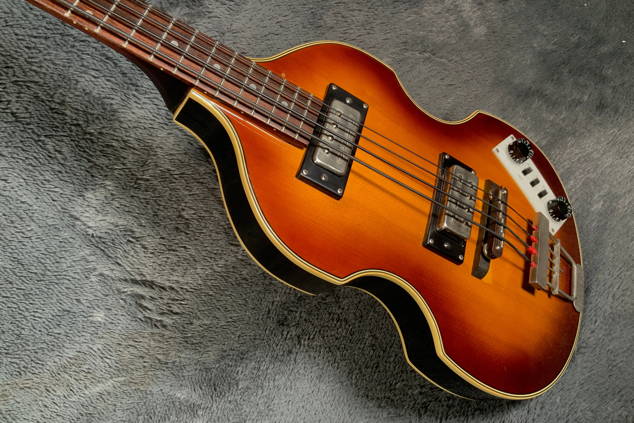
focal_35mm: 31
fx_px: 546
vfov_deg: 42.3
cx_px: 320
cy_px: 196
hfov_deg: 60.3
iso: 40
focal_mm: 3
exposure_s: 1/104
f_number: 1.8
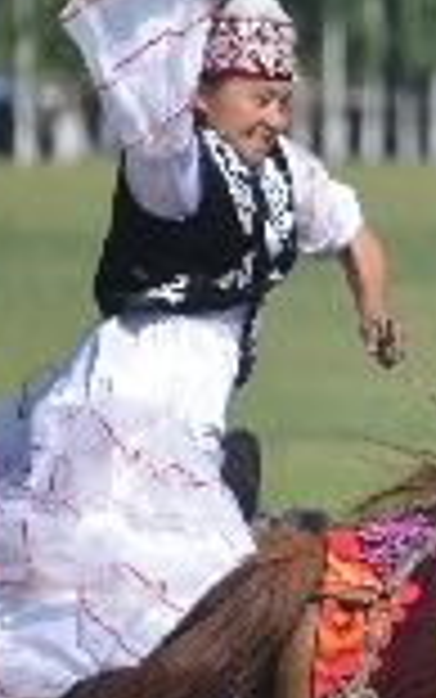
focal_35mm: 984
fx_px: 18690
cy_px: 376
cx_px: 697
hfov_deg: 1.3
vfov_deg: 2.1
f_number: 5.6
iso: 400
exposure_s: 1/2000
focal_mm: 300
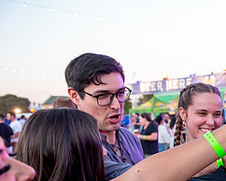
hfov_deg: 30.0
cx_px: 266
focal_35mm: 54
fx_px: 361
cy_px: 149
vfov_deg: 27.5
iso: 1000
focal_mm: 24
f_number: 4
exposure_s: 1/125
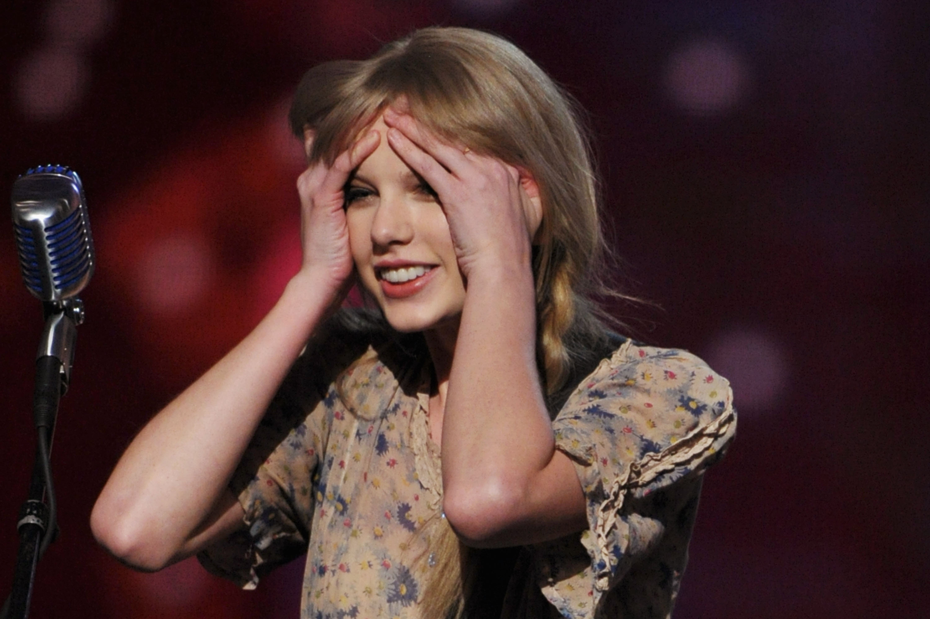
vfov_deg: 2.3
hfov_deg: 3.4
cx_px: 465
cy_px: 310
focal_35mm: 600
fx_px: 15492
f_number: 4
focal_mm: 600
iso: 4000
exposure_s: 1/400
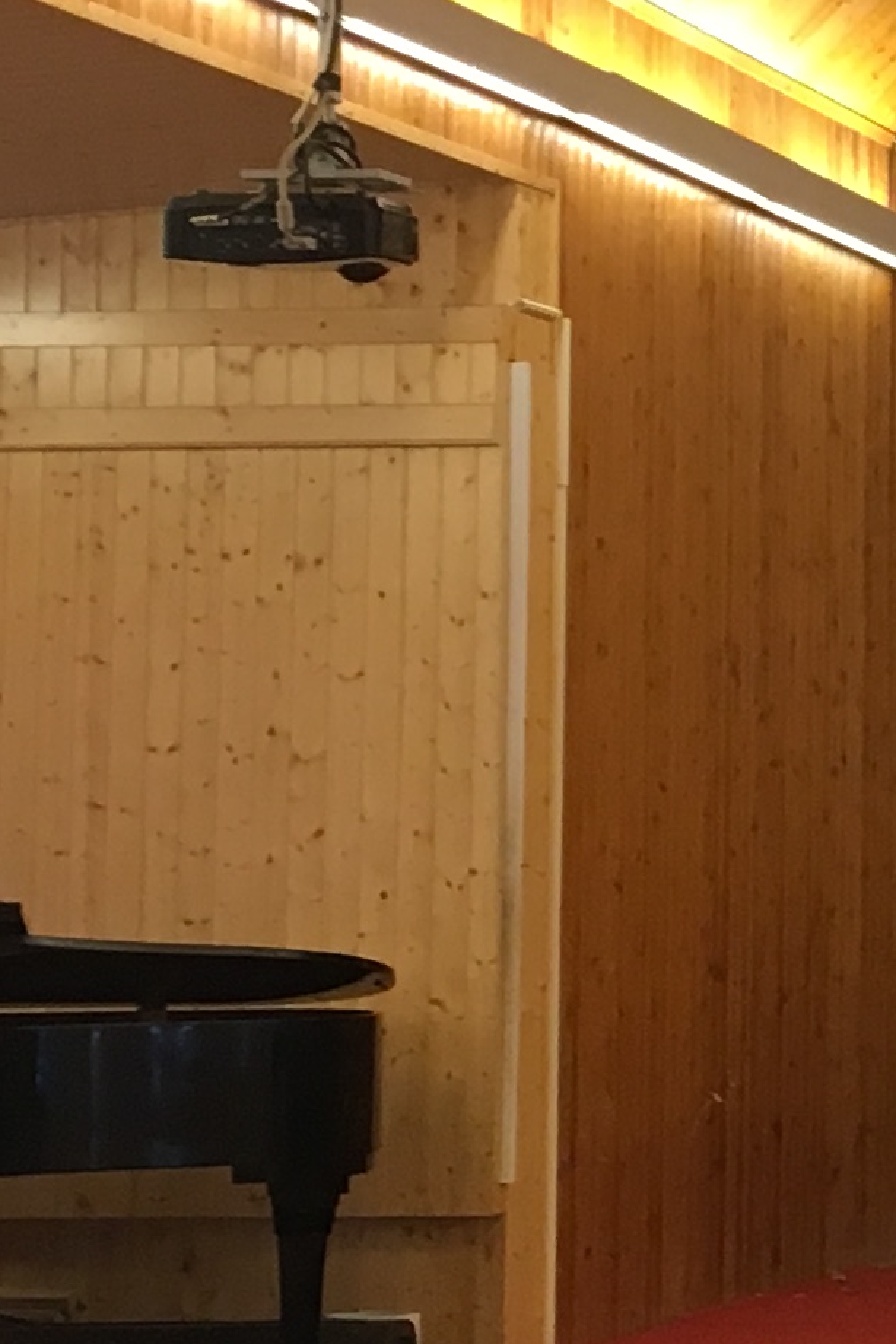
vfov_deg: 15.5
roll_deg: +0.8
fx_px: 4928
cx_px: 1815
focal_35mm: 132
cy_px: 547
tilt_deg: +4.0
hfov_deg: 9.7
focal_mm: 4.15
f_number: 2.2
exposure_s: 1/30
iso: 64
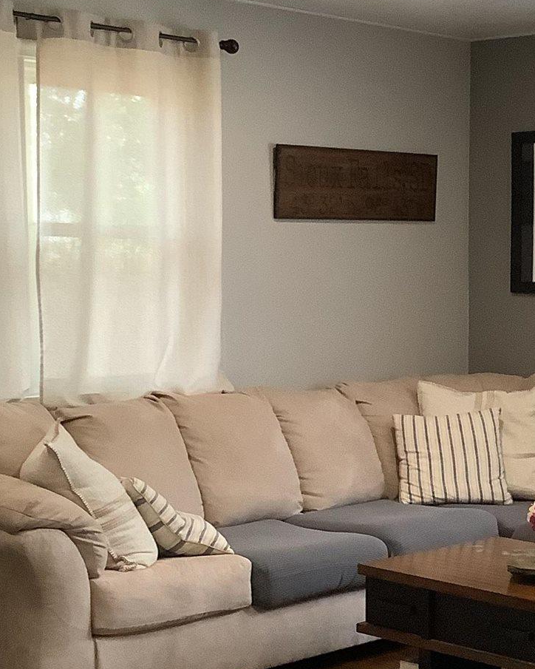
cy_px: 391
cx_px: 519
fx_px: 1524
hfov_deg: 19.4
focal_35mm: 77
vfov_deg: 24.7
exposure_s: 1/40
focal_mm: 3.3
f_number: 2.4
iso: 250
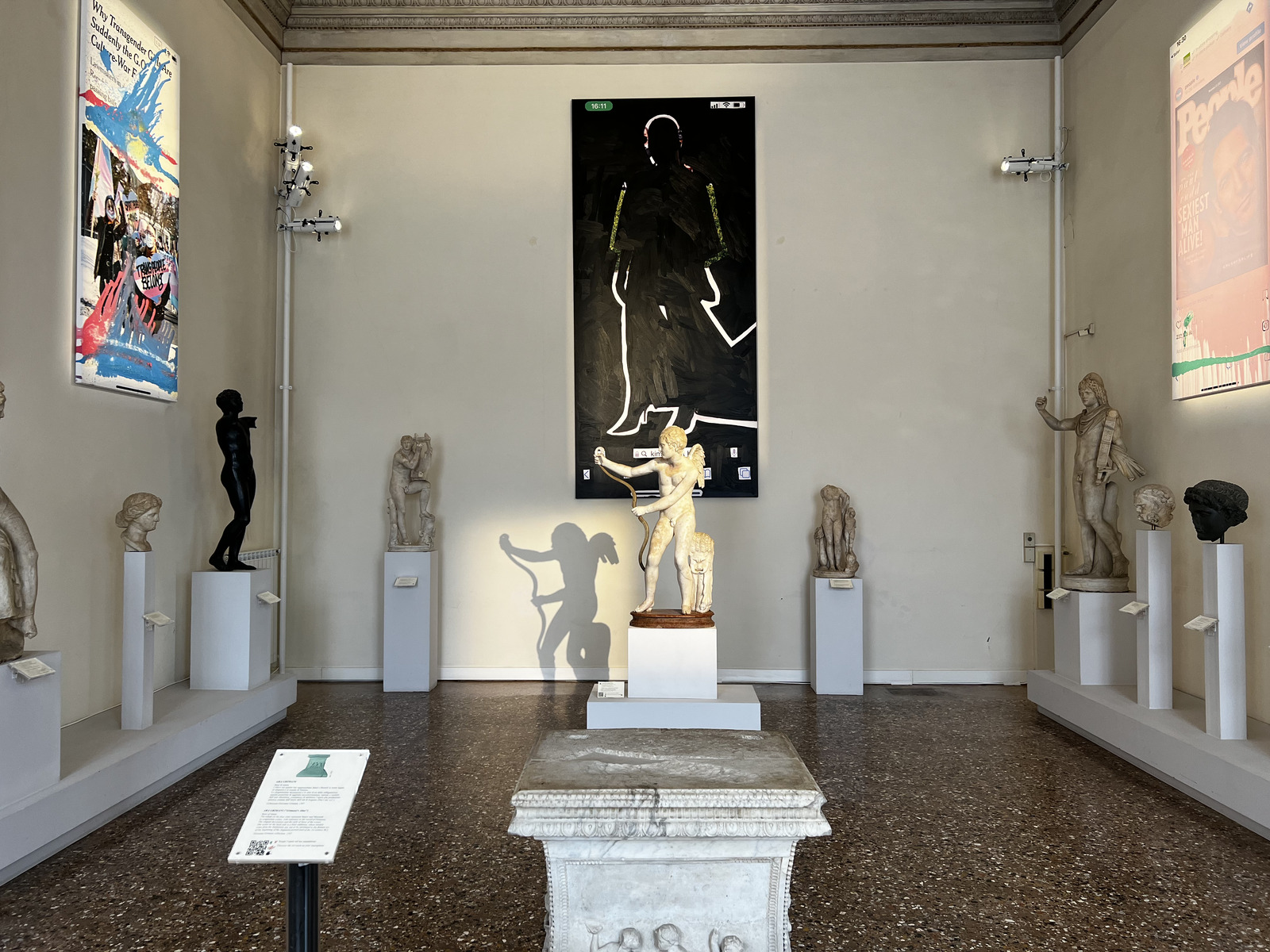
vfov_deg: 53.1
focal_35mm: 26
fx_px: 954
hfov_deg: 67.3
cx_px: 635
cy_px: 476
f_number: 1.5
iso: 64
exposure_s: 1/60
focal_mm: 5.7
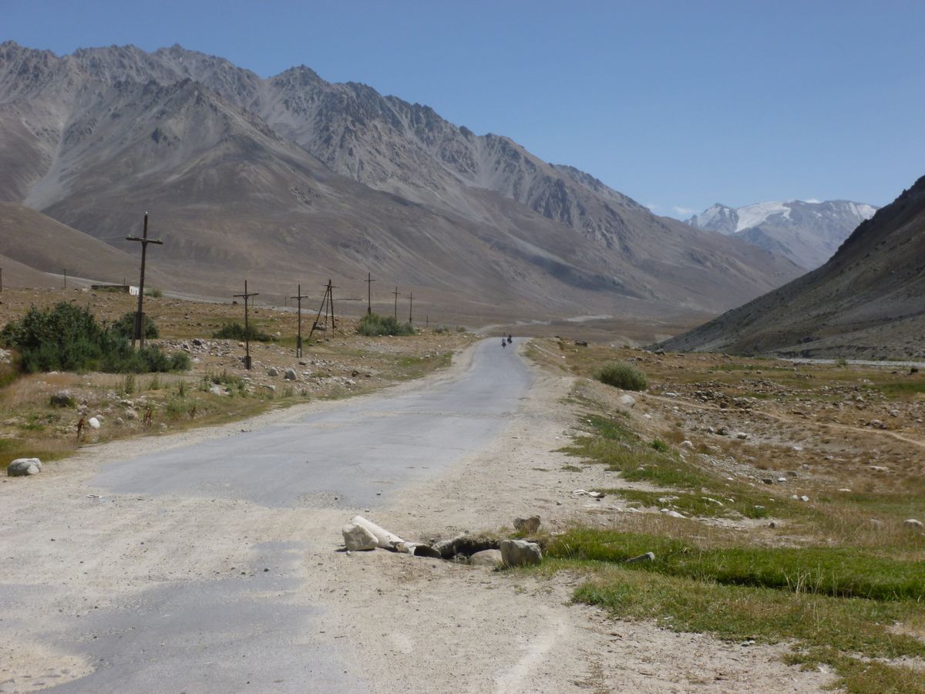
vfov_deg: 22.9
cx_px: 462
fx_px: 1710
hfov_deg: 30.3
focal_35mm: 64
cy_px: 347
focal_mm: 11.5
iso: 100
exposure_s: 1/800
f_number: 4.5
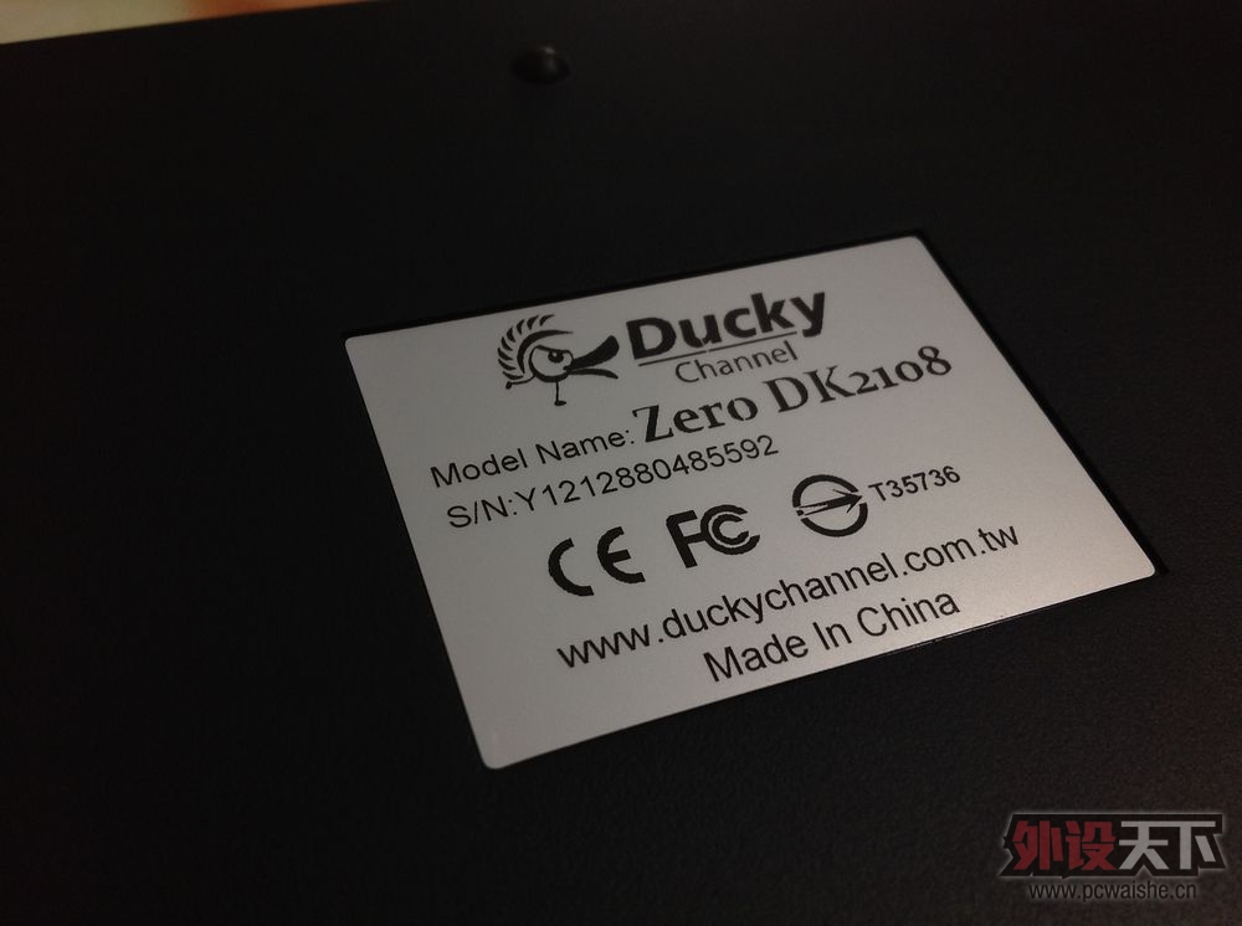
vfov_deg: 40.6
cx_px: 621
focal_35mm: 35
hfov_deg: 52.7
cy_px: 463
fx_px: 1253
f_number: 2.4
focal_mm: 4.28
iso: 80
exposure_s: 1/33
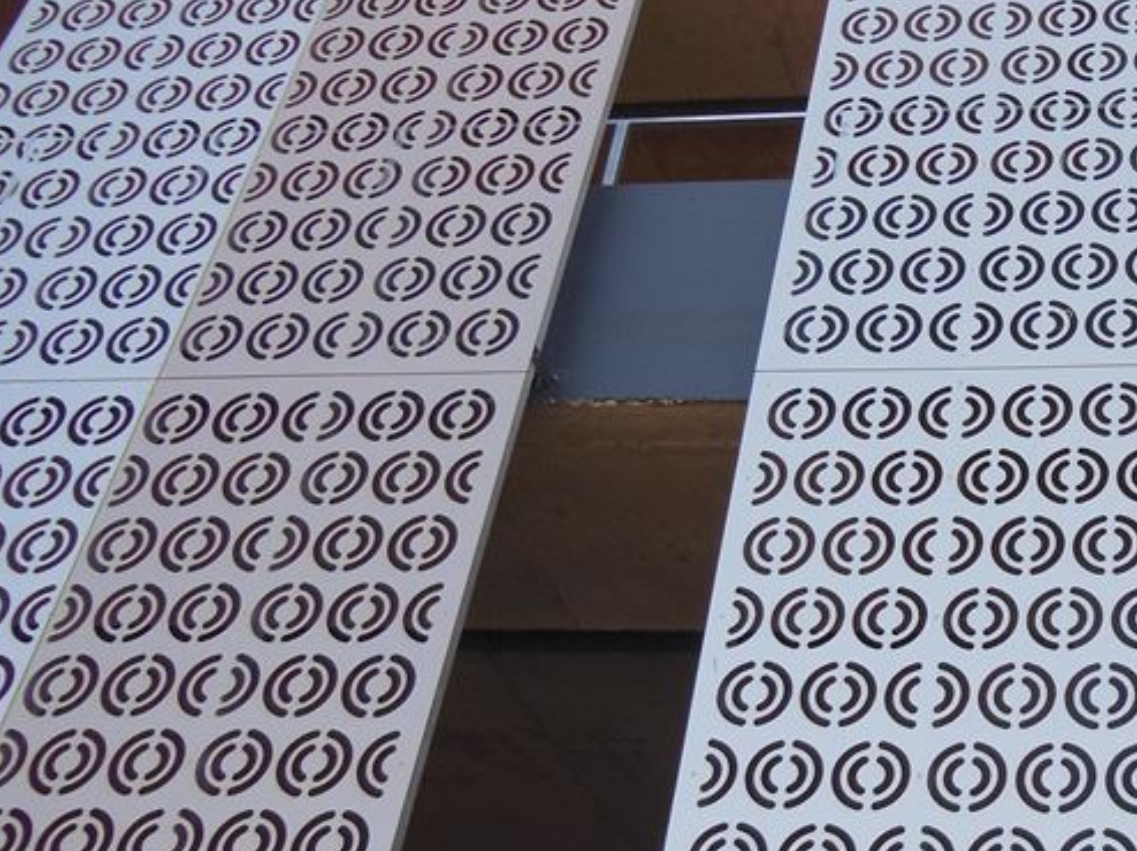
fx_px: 1773
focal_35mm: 54
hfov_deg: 33.1
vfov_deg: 26.9
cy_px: 529
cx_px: 1085
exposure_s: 1/320
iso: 125
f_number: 3.5
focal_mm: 4.5
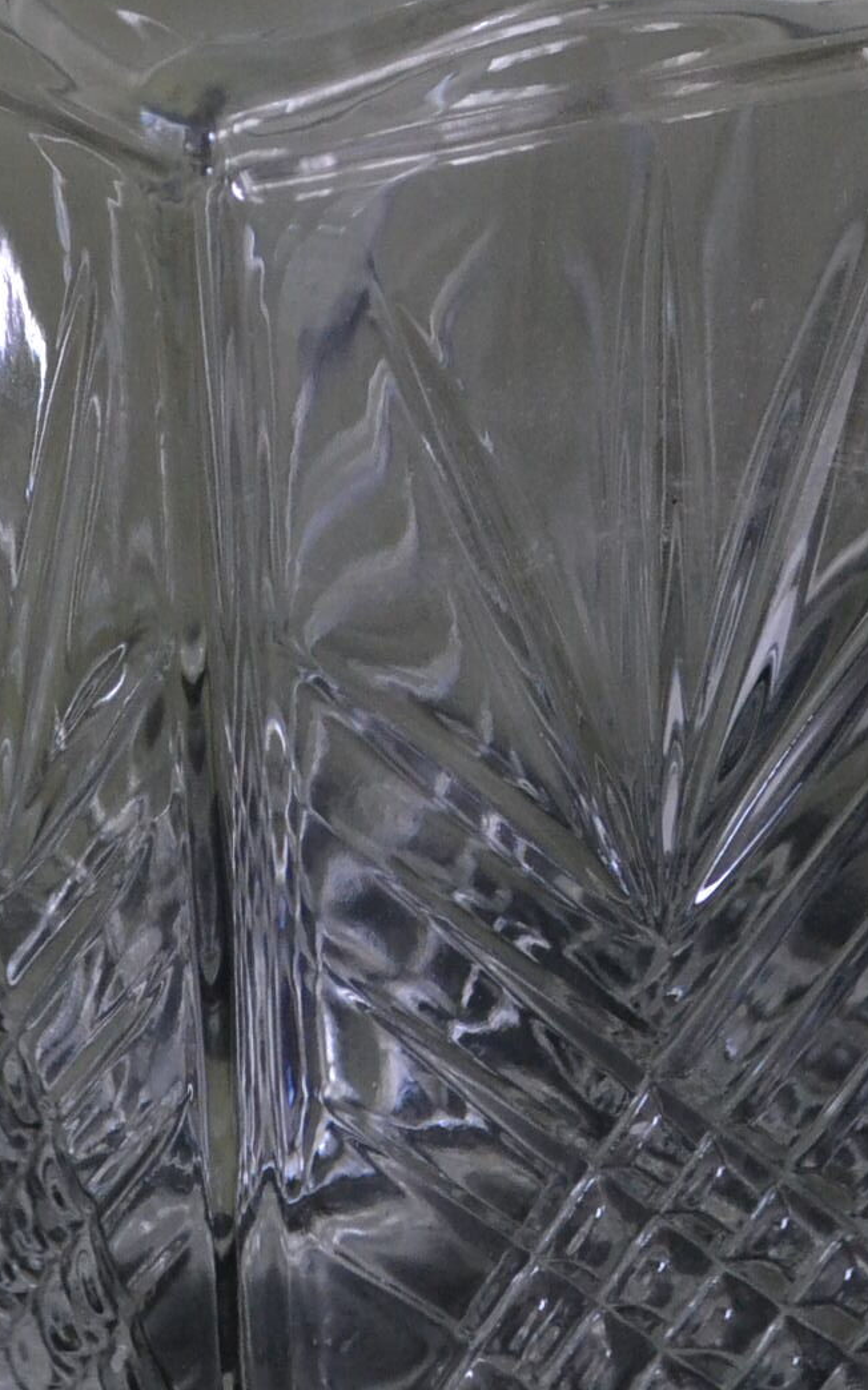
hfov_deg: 9.7
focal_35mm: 135
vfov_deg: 15.3
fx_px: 5112
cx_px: 310
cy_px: 176
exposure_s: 1/60
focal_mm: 40
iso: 2200
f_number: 5.3
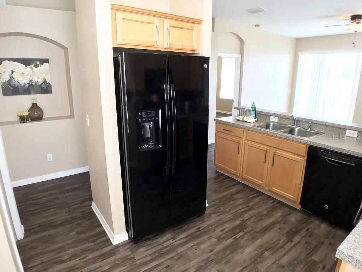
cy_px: 136
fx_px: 324
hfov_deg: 58.4
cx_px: 181
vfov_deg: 45.4
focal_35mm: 31
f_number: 2.4
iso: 50
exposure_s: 1/30
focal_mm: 3.3
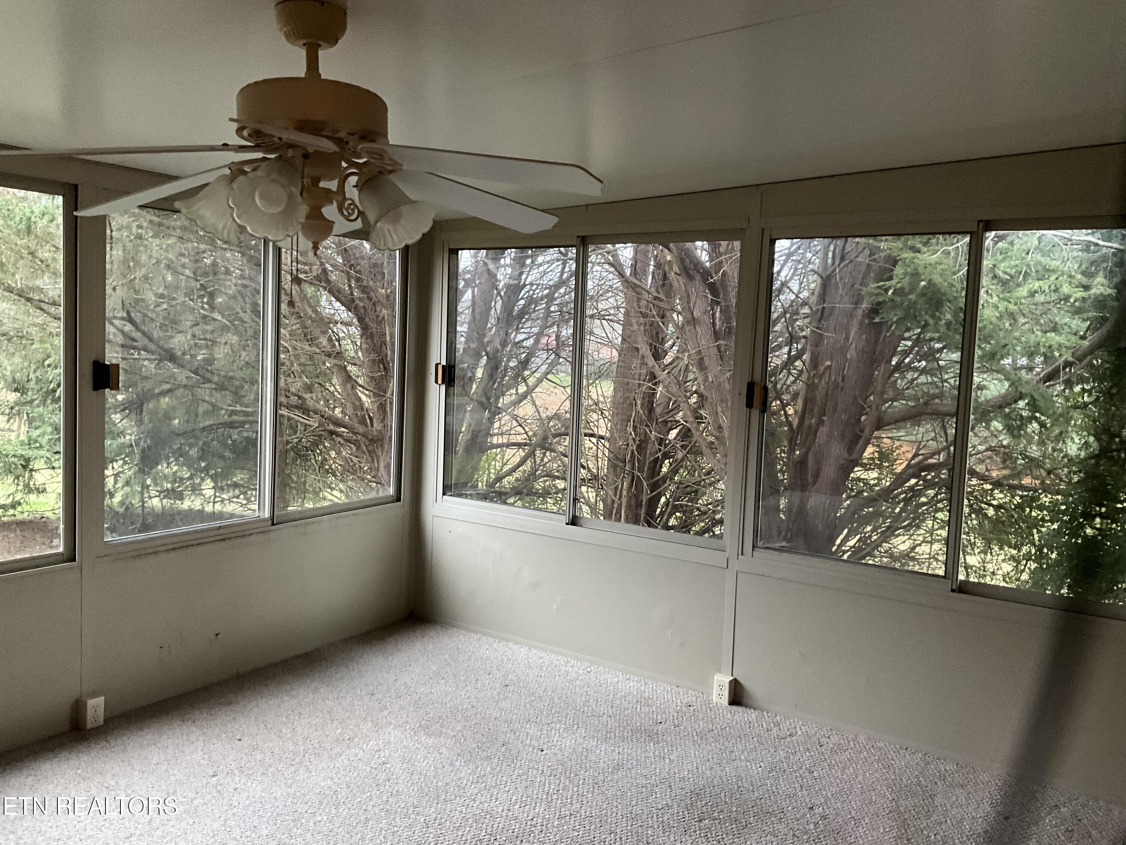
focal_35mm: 29
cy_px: 422
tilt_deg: -5.3
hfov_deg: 61.7
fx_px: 943
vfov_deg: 48.2
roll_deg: -2.8
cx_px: 563
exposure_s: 1/56
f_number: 1.8
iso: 320
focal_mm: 3
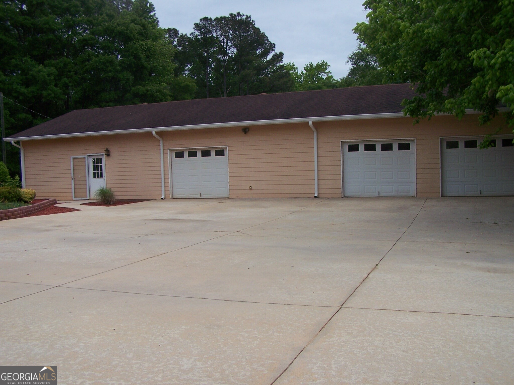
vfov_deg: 37.7
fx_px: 564
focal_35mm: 38
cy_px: 192
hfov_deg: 49.0
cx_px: 257
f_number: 4
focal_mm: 6.3
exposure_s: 1/640
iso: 80
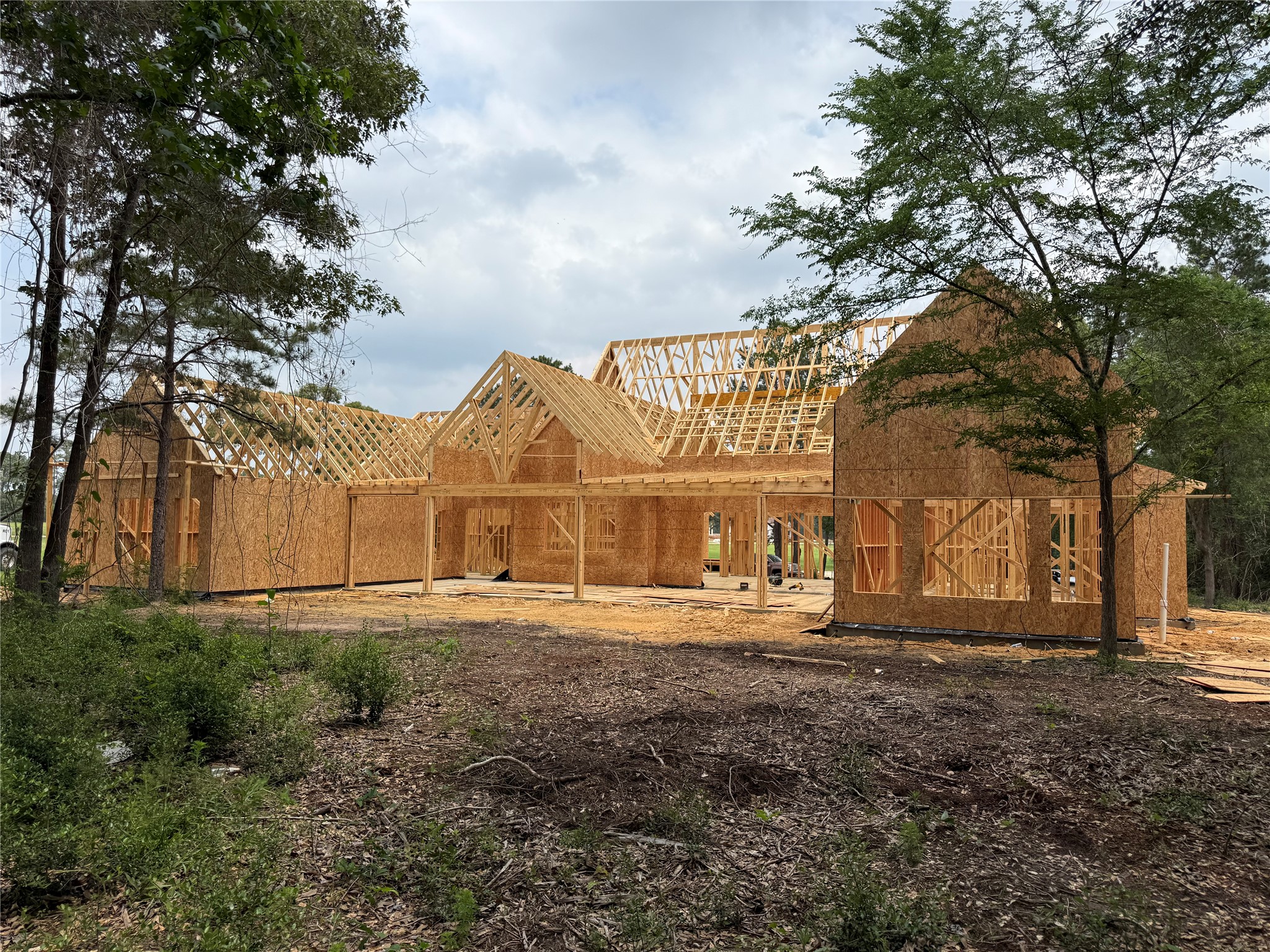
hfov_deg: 71.6
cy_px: 476
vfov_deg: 56.8
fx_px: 881
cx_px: 635
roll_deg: -1.0
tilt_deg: +4.5
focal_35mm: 24
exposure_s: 1/5319
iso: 80
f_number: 1.78
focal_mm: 6.76
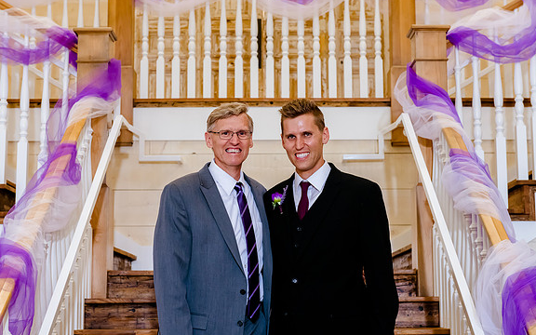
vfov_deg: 17.6
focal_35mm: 74
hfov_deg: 27.8
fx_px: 1081
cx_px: 270
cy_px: 160
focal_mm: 70
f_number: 6.3
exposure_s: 1/200
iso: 2500
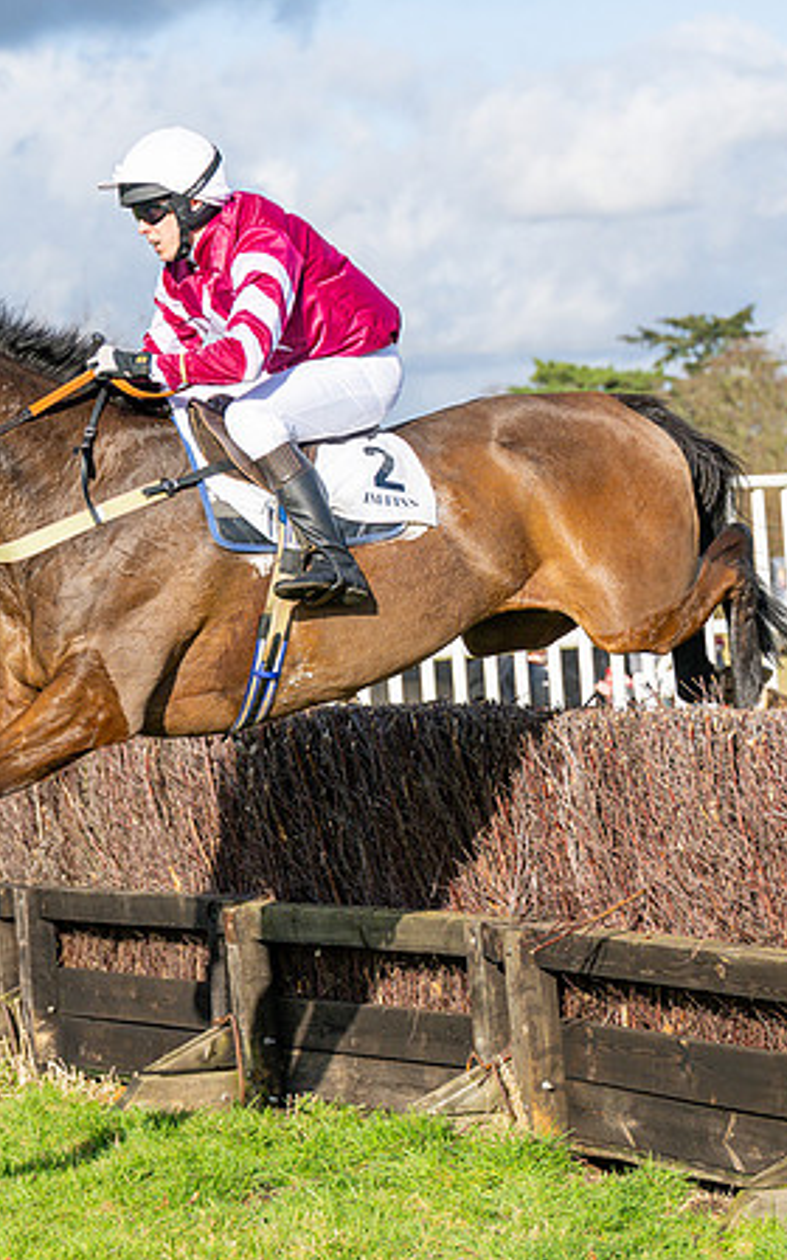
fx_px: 4976
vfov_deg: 14.4
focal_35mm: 145
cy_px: 712
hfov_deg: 9.0
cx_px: 327
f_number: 4
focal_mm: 70
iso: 200
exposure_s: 1/2500
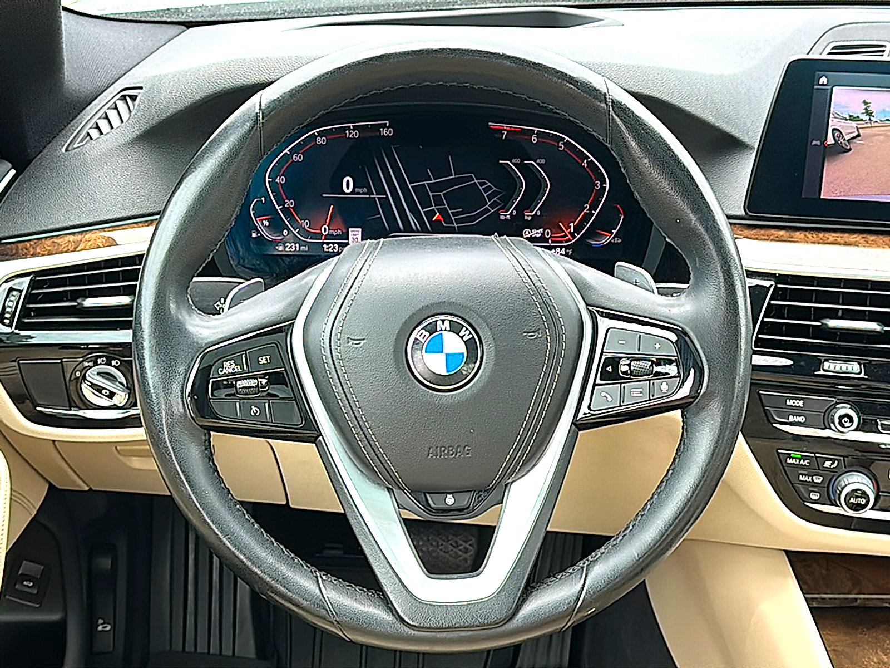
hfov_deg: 38.9
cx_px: 445
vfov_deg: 29.7
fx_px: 1260
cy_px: 334
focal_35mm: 49
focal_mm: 6.86
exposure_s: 1/257
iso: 80
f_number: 1.78
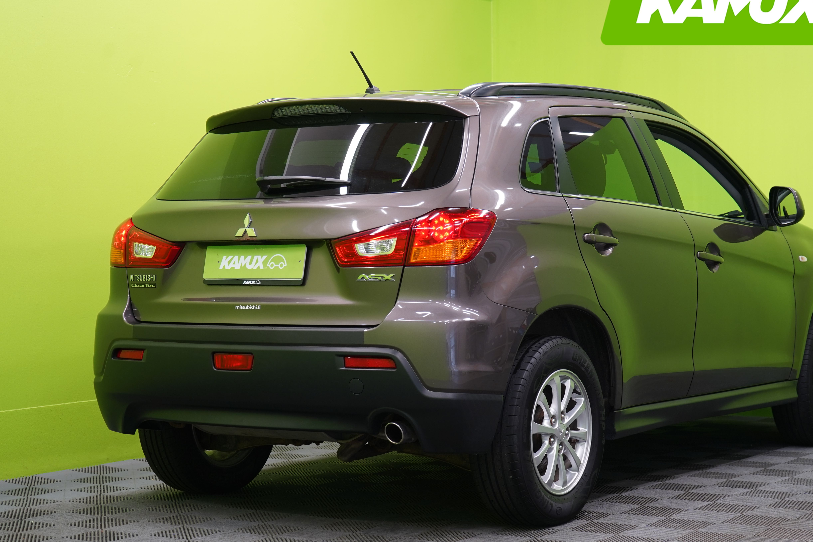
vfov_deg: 19.5
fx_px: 1581
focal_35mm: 70
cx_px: 475
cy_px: 260
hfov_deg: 28.8
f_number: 5
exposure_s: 1/25
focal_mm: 57
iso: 400
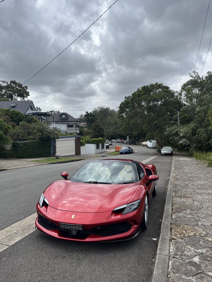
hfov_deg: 53.1
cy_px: 141
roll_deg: +1.8
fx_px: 212
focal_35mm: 26
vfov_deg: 67.3
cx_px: 106
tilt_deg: -2.8
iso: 50
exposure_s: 1/3745
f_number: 1.6
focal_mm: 5.1
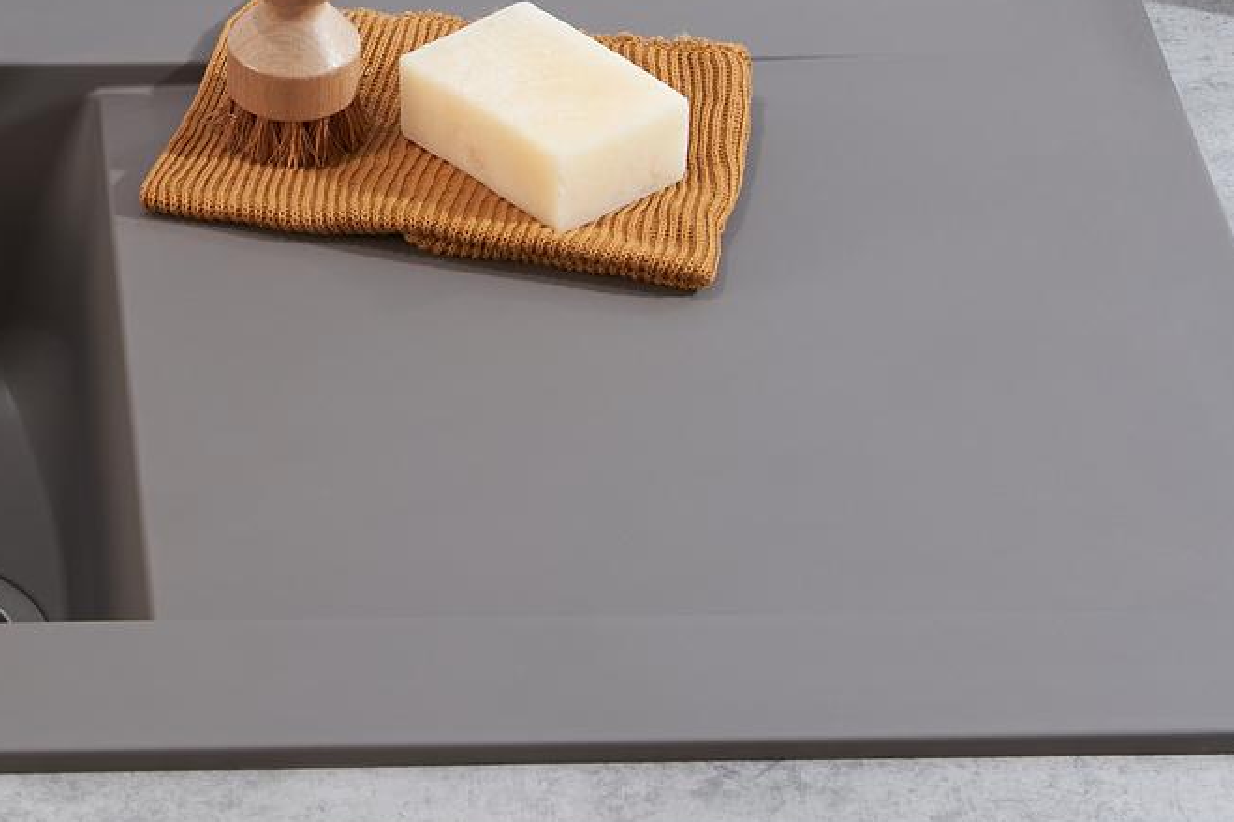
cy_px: -35
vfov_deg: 8.0
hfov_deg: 12.0
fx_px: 5825
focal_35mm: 170
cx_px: 64
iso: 100
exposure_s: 1/160
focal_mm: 56
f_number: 10
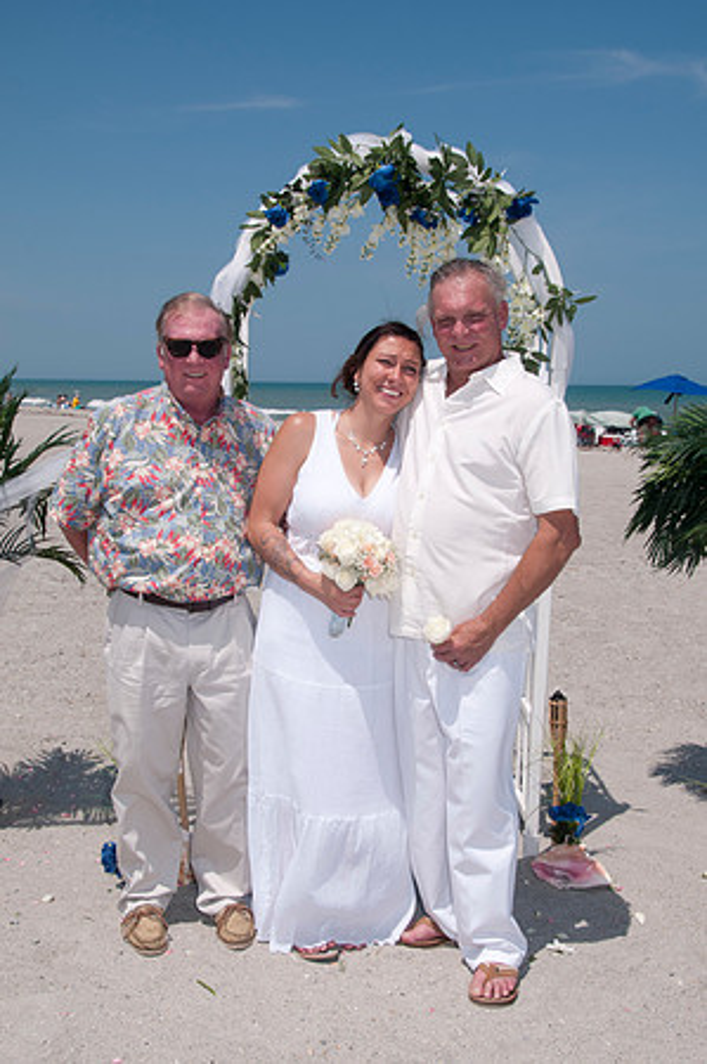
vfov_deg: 45.0
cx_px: 354
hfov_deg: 30.8
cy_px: 532
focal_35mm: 44
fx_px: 1284
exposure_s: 1/250
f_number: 13
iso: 100
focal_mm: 29
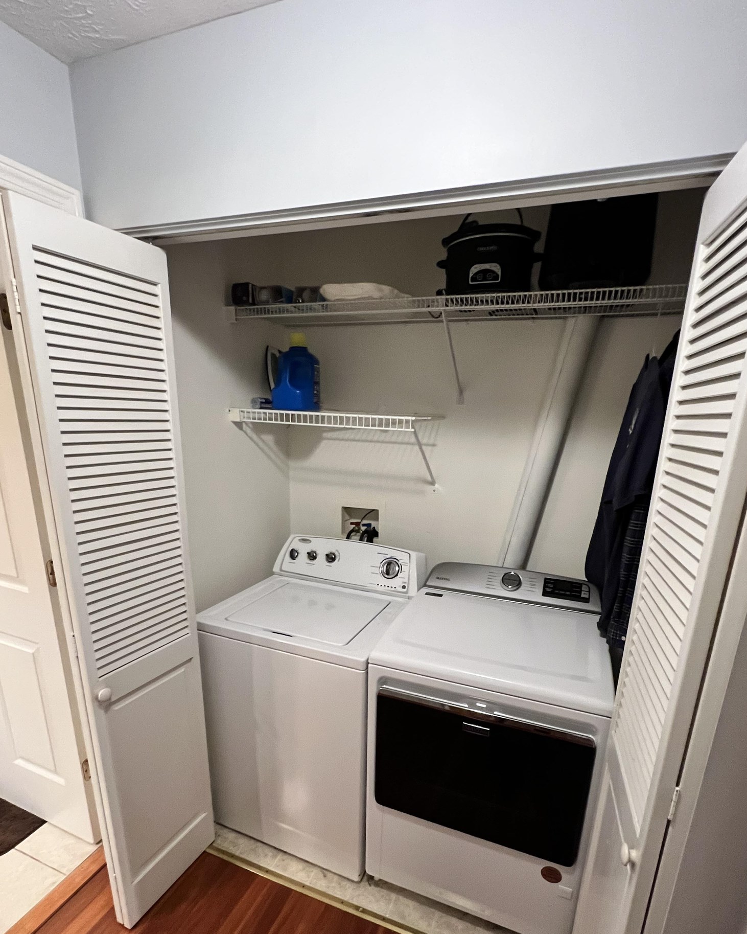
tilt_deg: -16.5
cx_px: 384
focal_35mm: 16
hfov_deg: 80.4
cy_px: 555
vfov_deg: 92.0
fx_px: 442
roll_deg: -1.9
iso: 500
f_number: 1.8
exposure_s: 1/60
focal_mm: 1.57
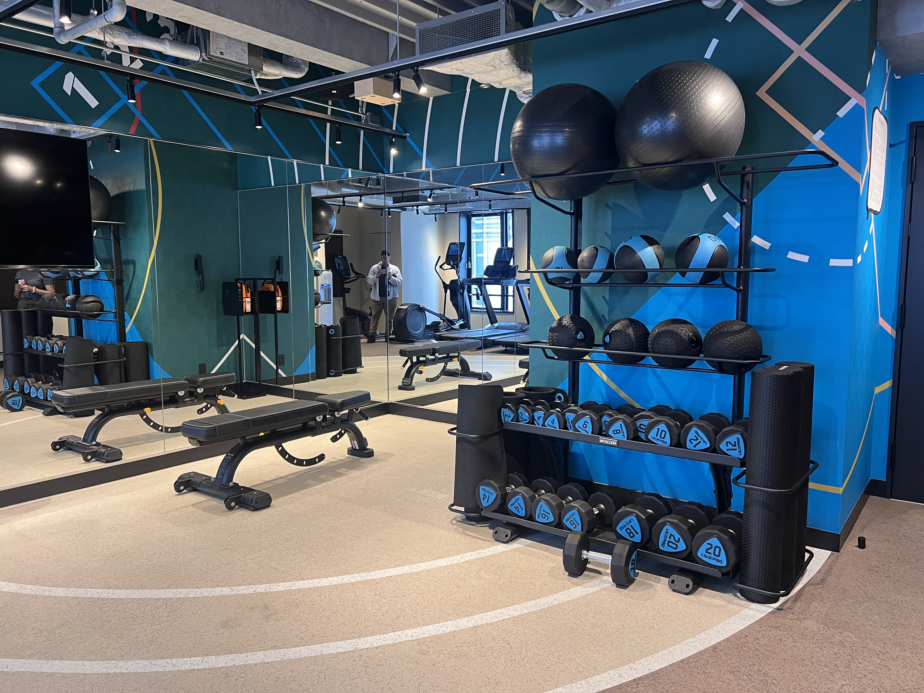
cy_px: 346
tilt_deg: -6.2
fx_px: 694
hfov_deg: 67.3
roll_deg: -0.3
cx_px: 462
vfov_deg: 53.1
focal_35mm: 26
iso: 160
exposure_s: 1/60
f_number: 1.5
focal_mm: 5.7
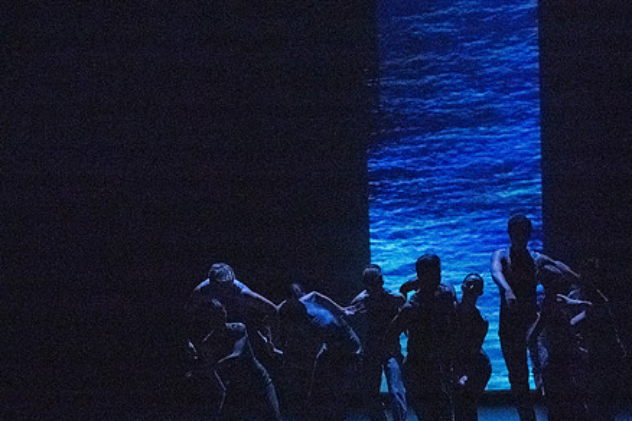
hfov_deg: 6.0
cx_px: 379
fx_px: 6021
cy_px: 265
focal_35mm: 343
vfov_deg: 4.0
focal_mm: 259
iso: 25600
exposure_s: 1/400
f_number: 5.6
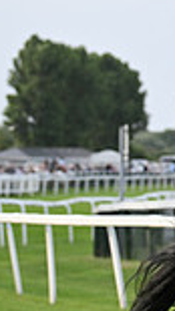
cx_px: 523
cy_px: 272
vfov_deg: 6.1
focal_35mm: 352
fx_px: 2909
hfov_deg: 3.4
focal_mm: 90
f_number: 4.5
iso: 1000
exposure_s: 1/2500
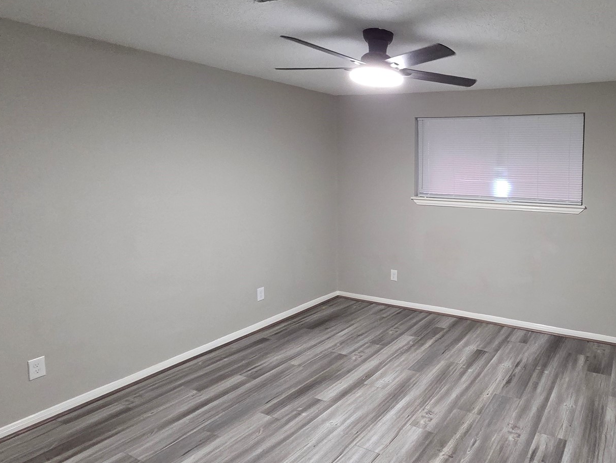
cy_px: 191
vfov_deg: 60.7
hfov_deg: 71.3
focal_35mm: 22
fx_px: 392
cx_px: 460
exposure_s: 1/60
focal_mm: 2.2
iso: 800
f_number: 2.2
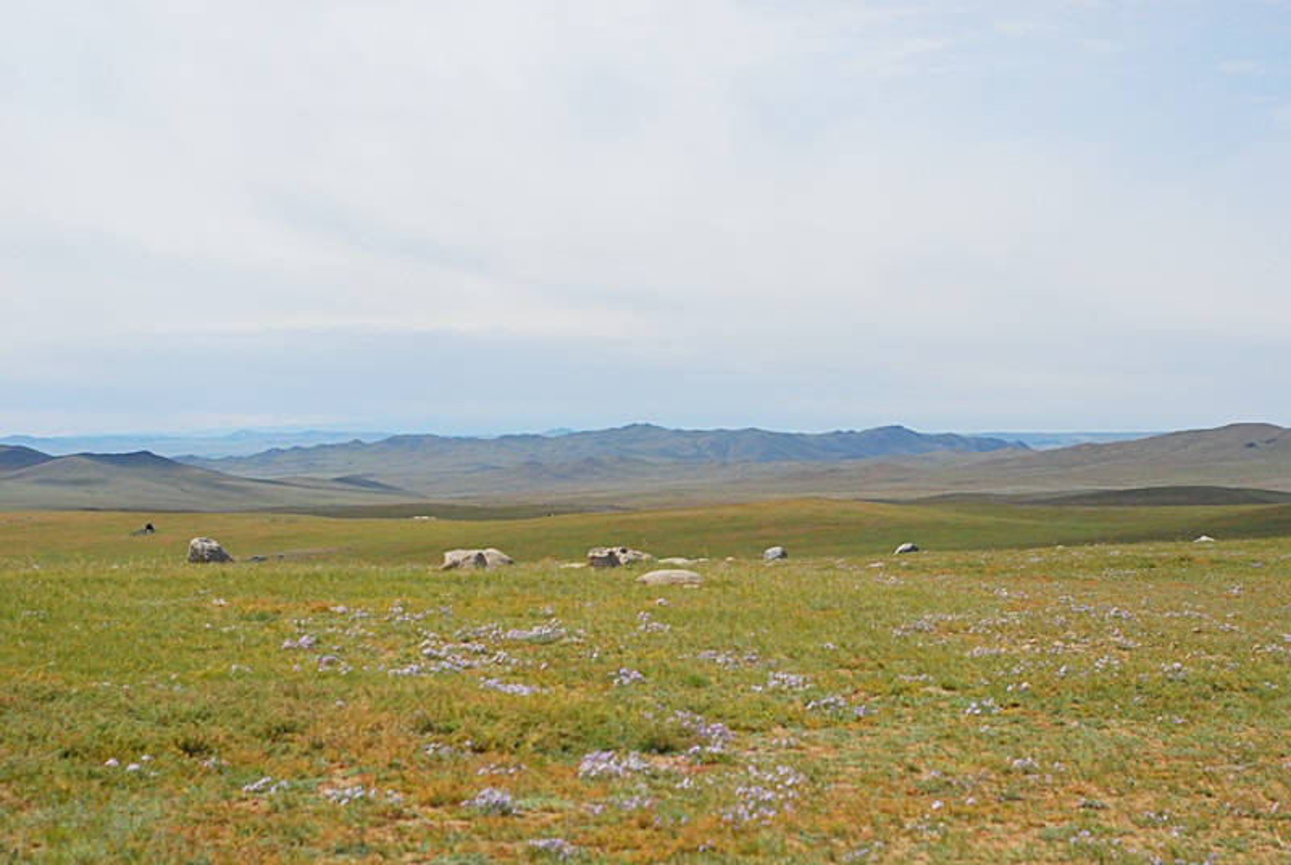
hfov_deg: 27.0
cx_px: 646
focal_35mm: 75
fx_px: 2694
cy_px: 432
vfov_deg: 18.2
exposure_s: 1/3200
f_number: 5.6
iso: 400
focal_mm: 50
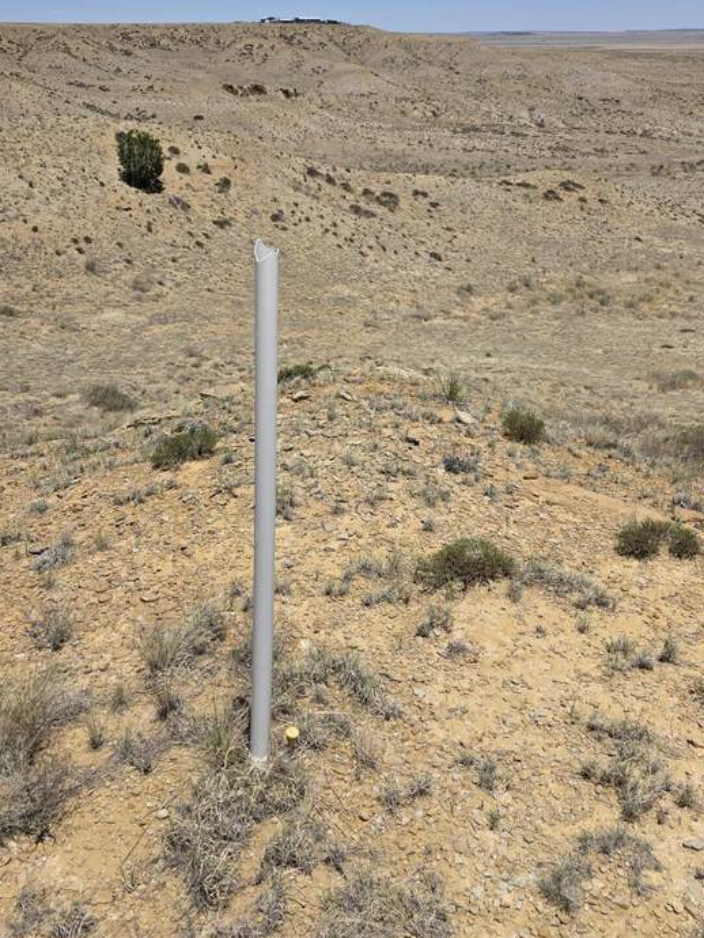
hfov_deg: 44.1
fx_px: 867
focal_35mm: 32
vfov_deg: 55.9
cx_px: 317
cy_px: 334
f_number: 1.7
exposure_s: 1/7944
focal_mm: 6.3
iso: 64
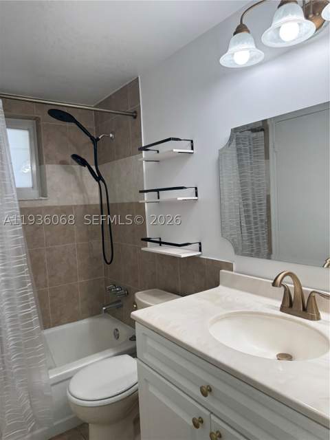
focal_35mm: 24
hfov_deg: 56.8
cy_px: 220
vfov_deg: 71.6
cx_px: 165
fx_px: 305
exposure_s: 1/219
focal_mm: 6.76
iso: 80
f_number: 1.78
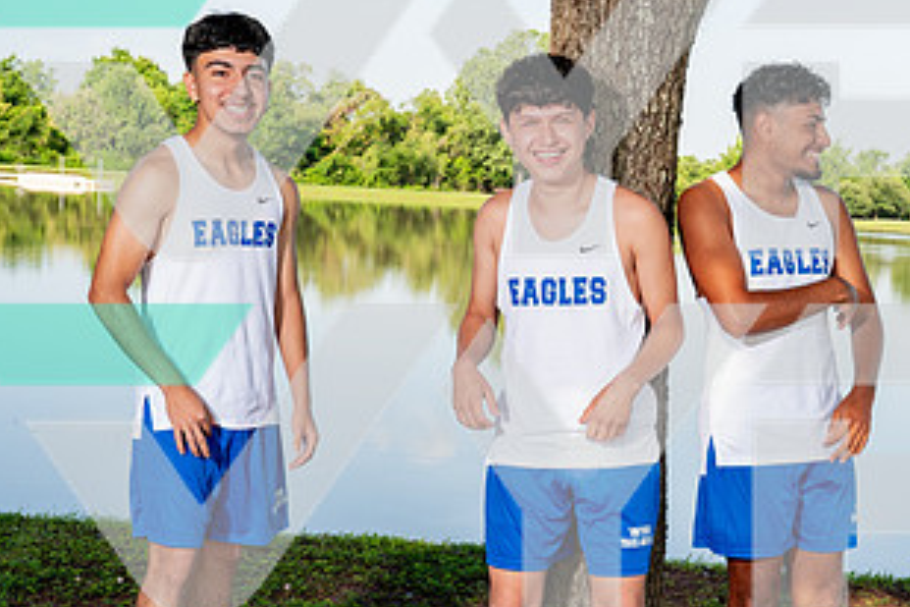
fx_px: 1517
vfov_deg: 22.4
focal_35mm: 60
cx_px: 695
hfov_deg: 32.7
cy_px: 461
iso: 400
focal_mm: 32
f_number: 8
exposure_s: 1/250
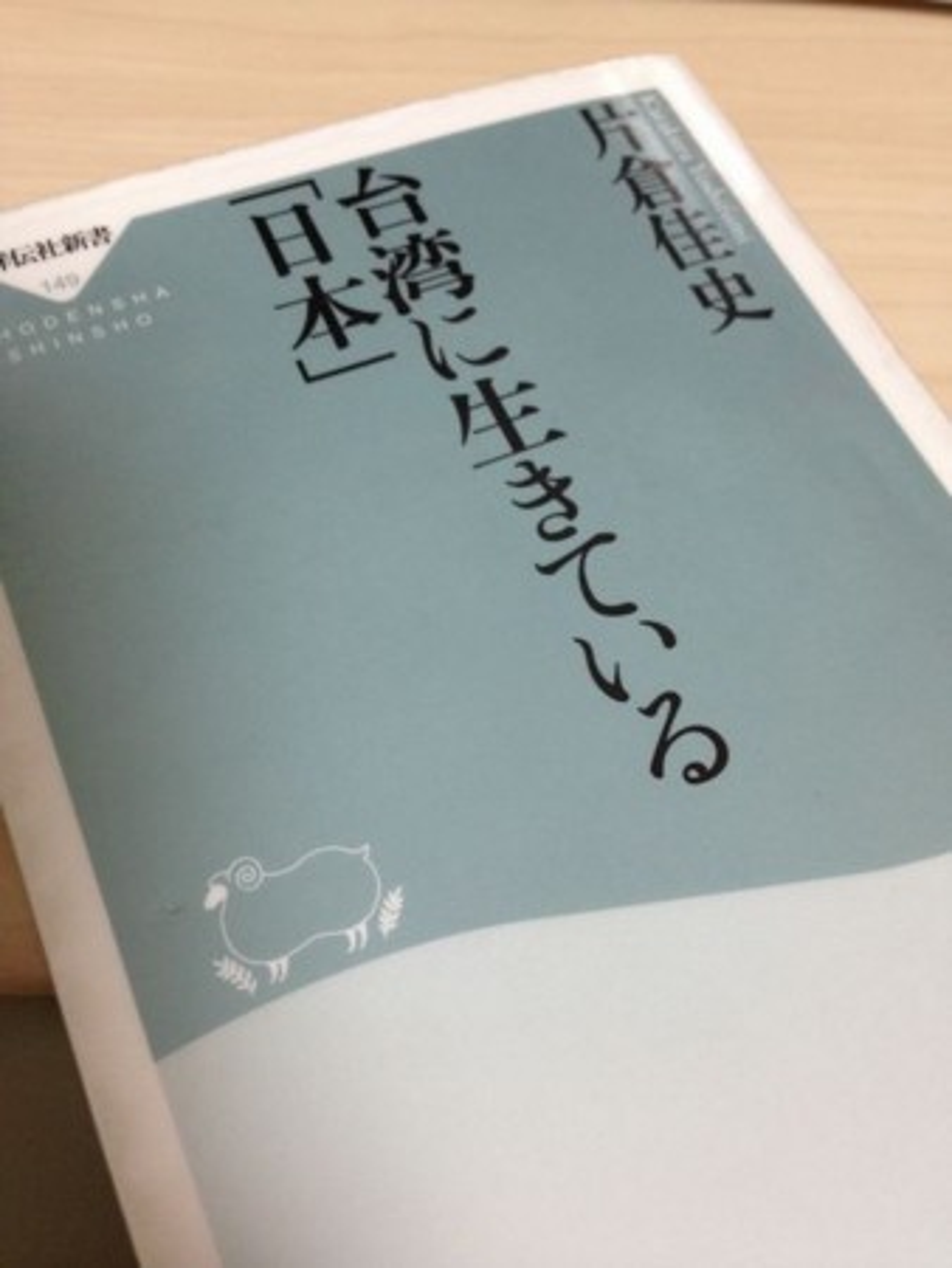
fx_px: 1209
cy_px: 634
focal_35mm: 33
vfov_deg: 55.3
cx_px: 476
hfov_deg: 43.0
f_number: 2.4
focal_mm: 4.12
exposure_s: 1/20
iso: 125
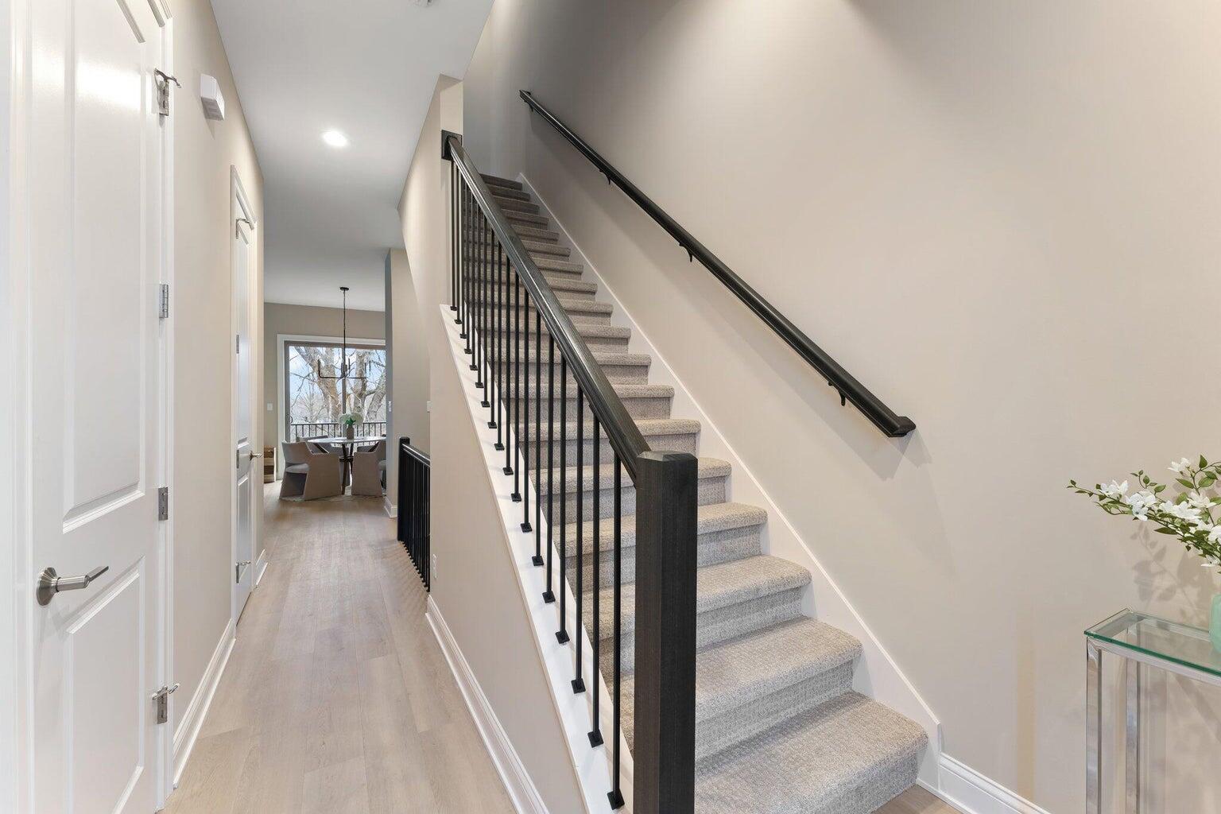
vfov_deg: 81.2
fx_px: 475
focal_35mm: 14
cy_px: 407
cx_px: 610
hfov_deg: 104.3
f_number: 9
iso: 320
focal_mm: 14
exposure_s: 1.6
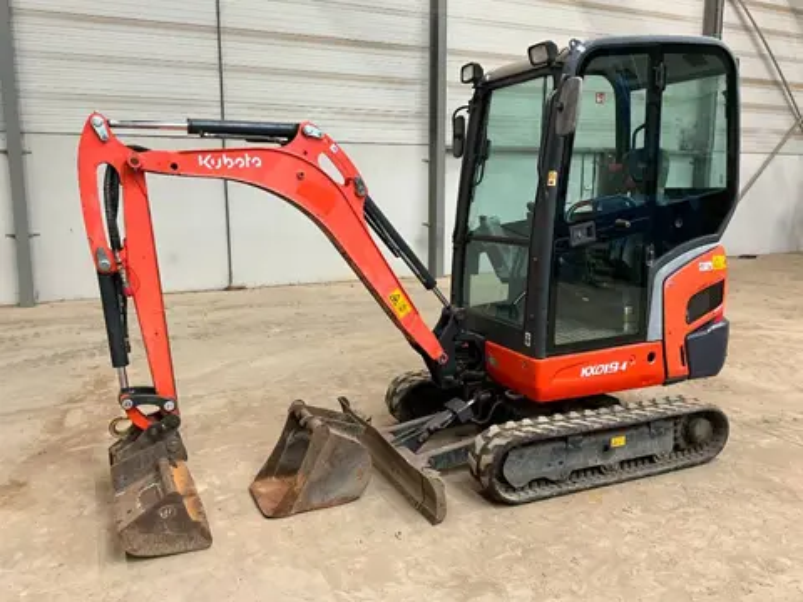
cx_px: 402
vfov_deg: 48.2
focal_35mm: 29
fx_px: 673
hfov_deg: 61.7
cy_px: 301
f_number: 1.8
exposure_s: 1/60
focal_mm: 3
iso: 200
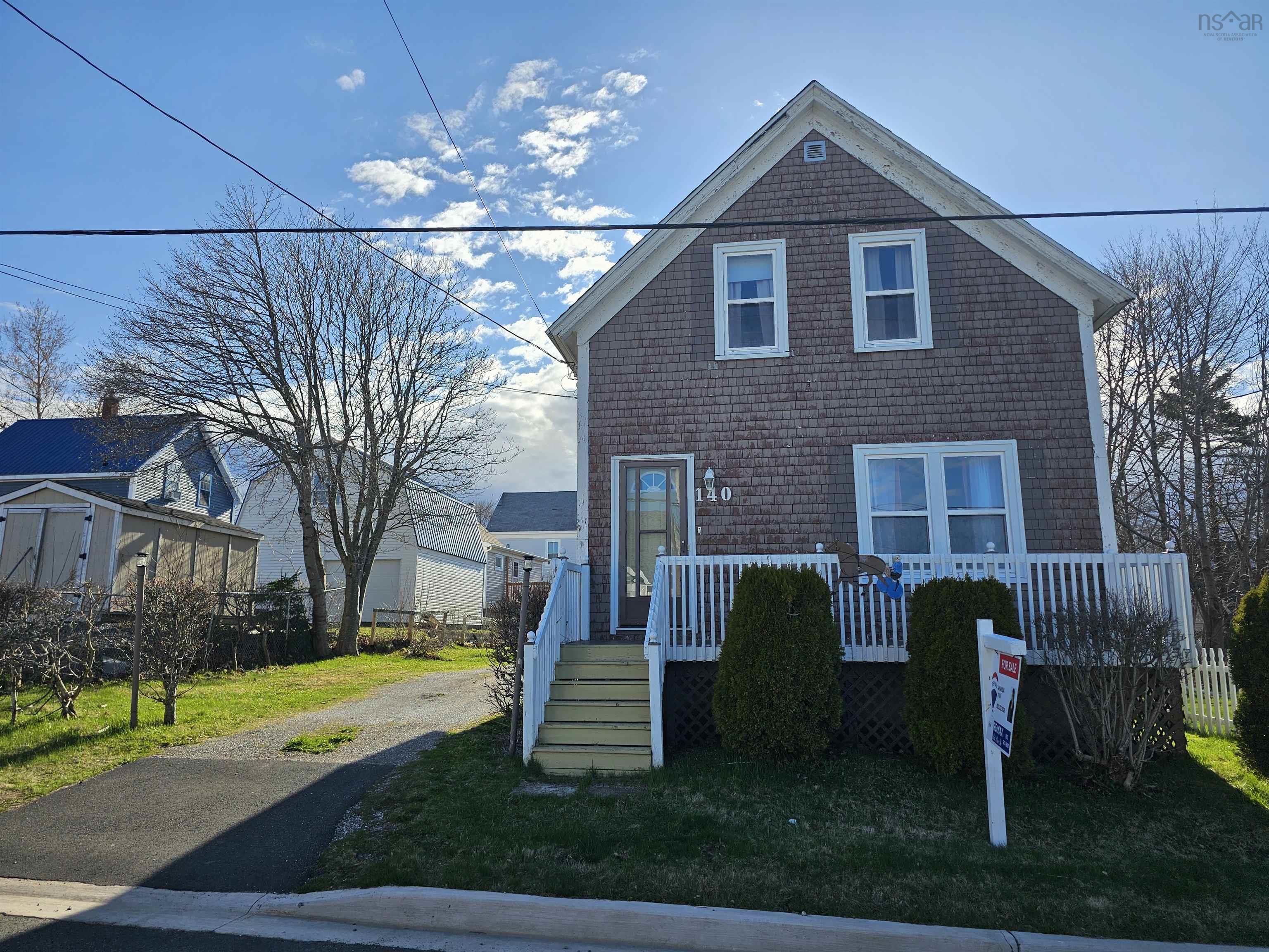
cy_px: 476
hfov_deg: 73.9
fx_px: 843
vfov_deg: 58.9
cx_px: 634
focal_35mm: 23
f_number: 1.7
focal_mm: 6.3
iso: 10
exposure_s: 1/829
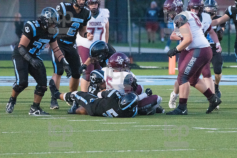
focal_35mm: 450
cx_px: 118
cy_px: 79
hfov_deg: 4.6
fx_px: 2961
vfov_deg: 3.1
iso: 8000
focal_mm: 300
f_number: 5.6
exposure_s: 1/2000
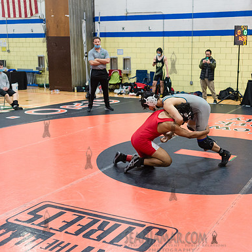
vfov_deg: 37.6
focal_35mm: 45
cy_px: 126
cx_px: 173
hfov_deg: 37.1
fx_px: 371
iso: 4000
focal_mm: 35
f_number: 3.5
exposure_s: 1/400
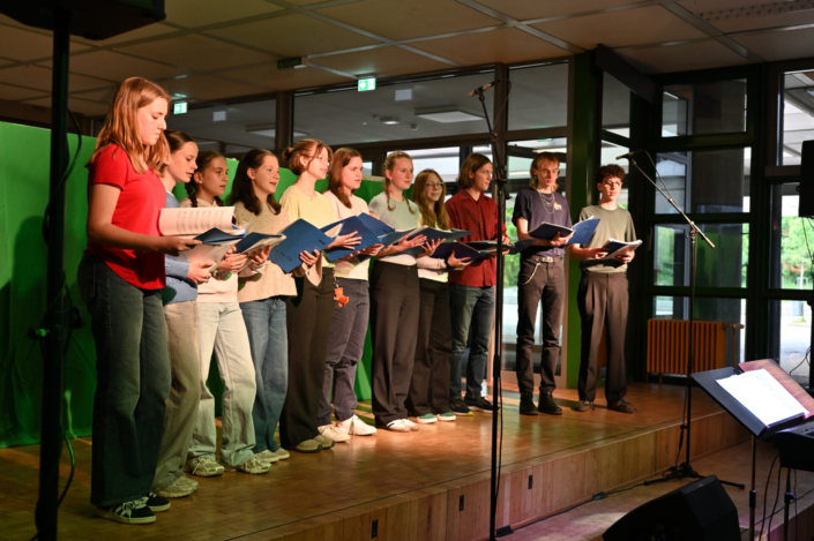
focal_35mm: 40
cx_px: 407
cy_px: 270
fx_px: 904
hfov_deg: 48.5
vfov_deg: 33.4
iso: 900
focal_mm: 40
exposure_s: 1/125
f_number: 4
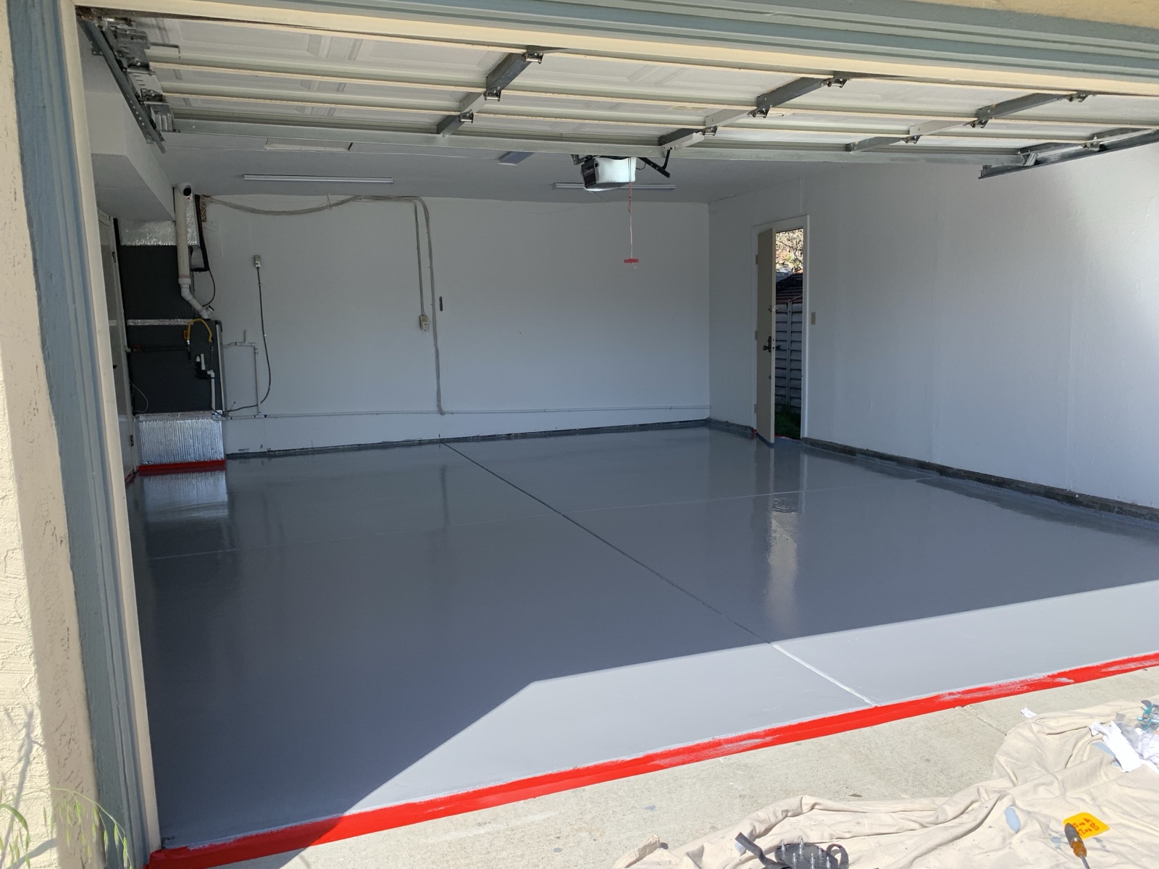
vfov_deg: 53.1
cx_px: 580
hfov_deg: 67.3
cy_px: 434
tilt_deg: -11.0
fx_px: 871
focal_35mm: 26
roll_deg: +1.9
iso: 25
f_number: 1.8
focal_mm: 4.25
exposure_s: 1/701
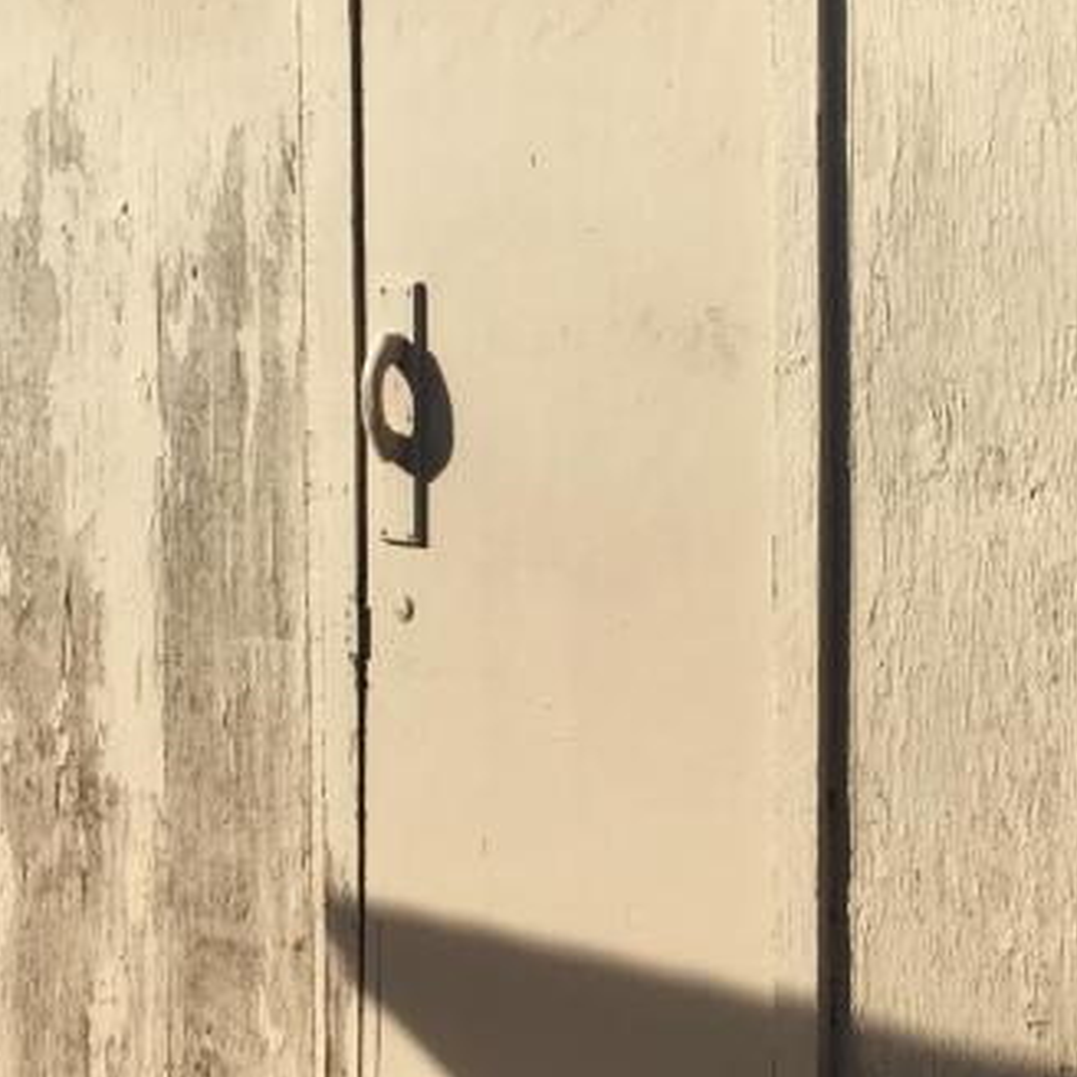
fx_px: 2816
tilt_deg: -3.7
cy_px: 456
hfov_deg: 21.1
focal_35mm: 80
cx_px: 1024
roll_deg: -0.3
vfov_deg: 21.6
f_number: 2.2
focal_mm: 4.15
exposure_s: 1/962
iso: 25
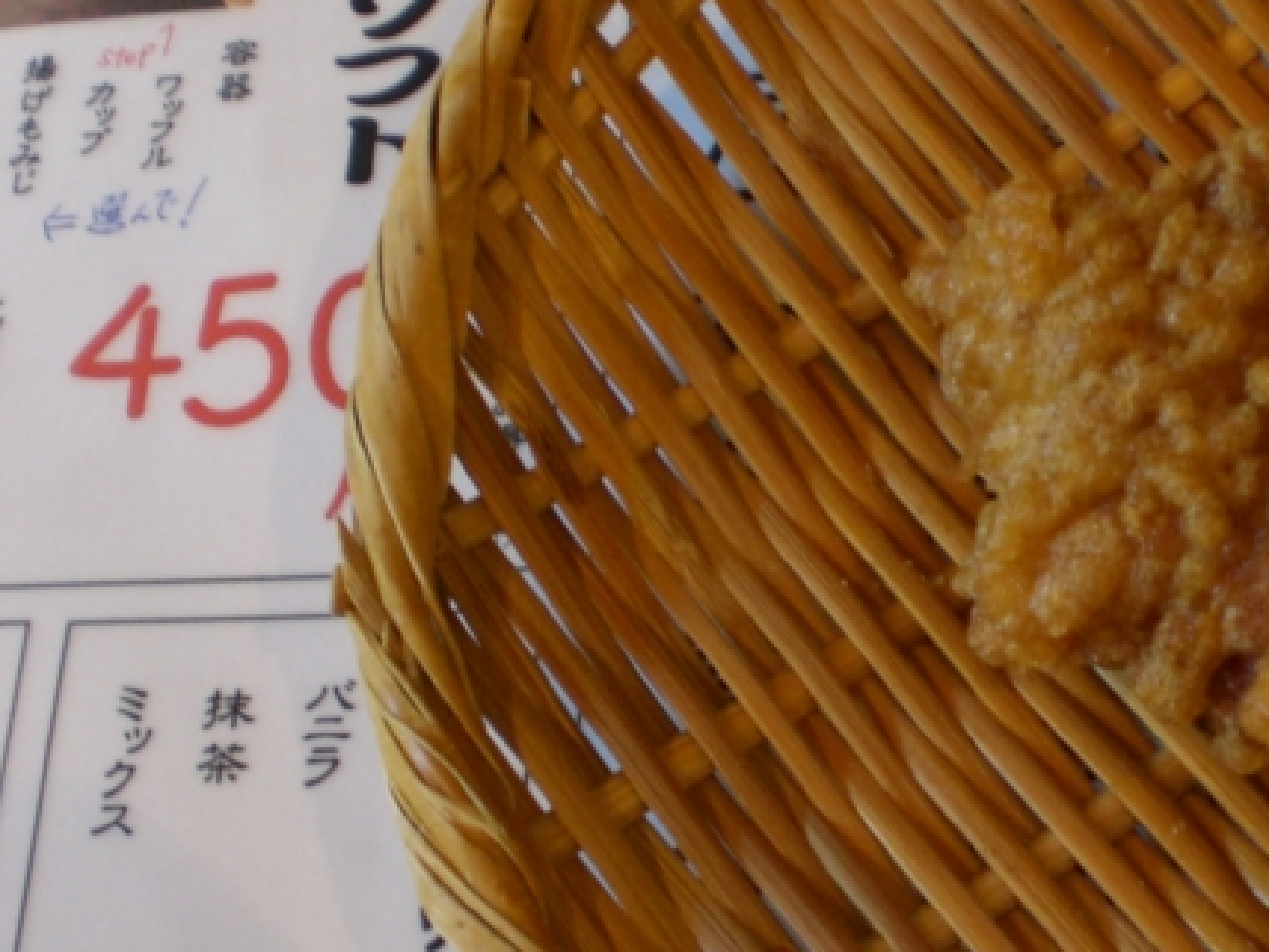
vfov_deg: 20.7
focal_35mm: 71
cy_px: 534
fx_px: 2603
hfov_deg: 26.9
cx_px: 1023
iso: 200
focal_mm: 6.3
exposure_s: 1/25
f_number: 3.1
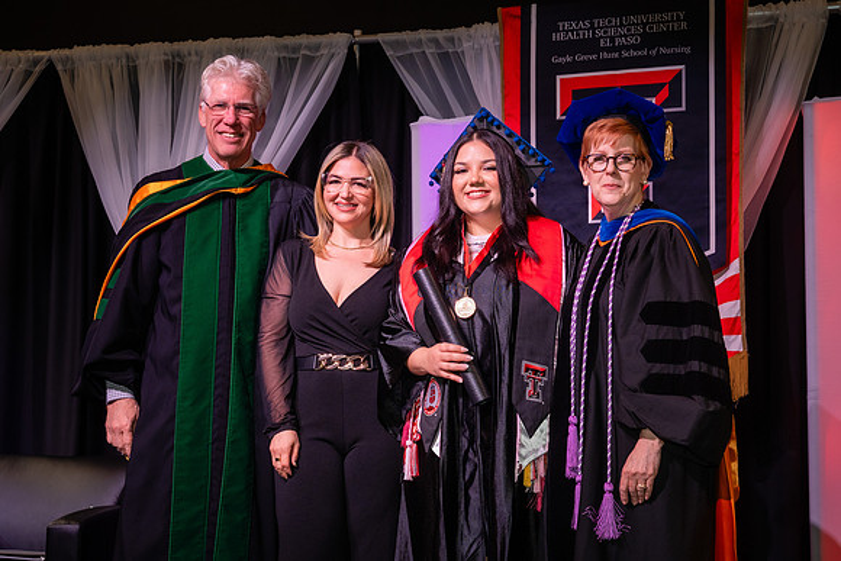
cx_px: 443
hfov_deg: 31.1
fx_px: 1510
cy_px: 295
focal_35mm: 65
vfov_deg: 21.0
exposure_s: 1/160
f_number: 5.6
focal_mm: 48
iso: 1250
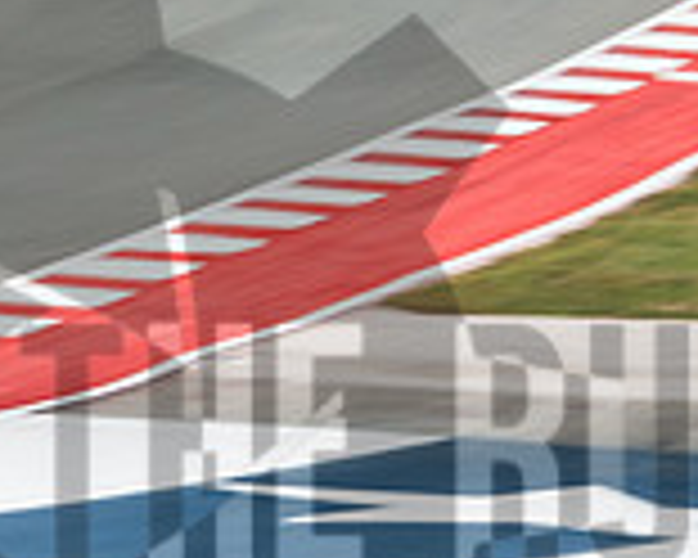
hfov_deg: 1.8
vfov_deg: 1.5
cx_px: 72
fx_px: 21794
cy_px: 452
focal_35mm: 1055
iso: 160
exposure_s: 1/50
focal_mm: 200
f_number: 4.5
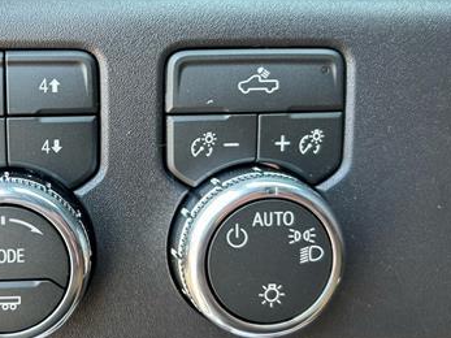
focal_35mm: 48
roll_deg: +0.3
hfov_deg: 38.0
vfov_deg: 30.2
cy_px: 159
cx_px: 83
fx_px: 625
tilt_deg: -15.1
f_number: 1.5
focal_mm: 5.7
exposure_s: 1/121
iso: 64
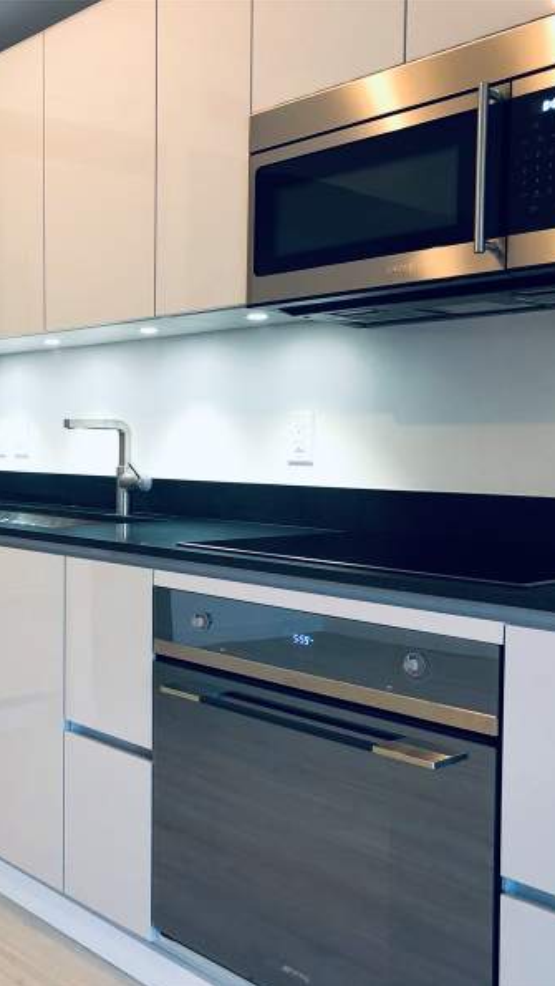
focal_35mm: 41
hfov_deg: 28.1
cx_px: 75
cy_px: 495
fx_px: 1072
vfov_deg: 49.4
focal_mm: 4
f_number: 1.8
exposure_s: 1/17
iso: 40
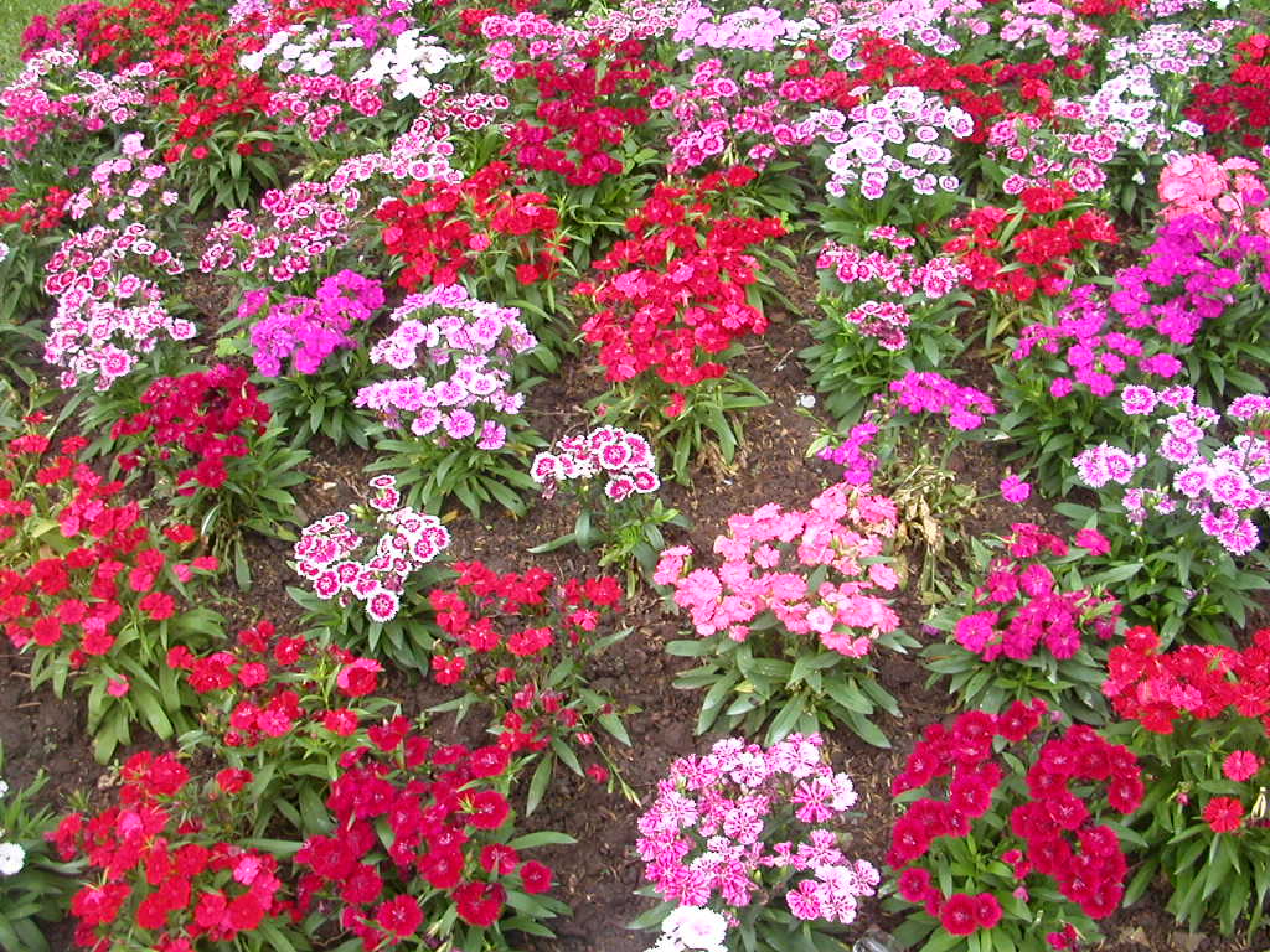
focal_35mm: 37
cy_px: 476
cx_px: 635
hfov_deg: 50.1
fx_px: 1357
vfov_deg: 38.7
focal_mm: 5.6
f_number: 2.7
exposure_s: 1/75.4
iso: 100
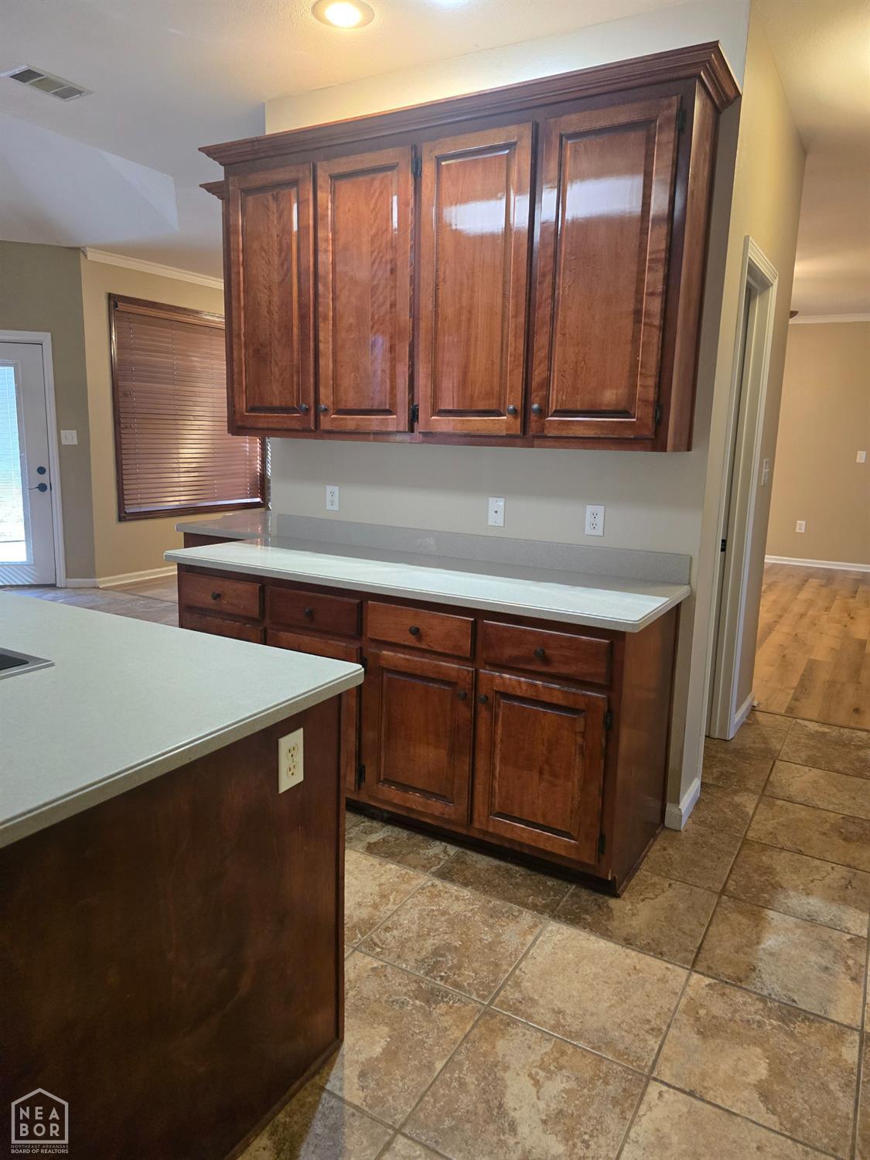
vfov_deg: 73.9
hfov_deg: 58.9
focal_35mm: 23
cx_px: 435
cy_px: 580
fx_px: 771
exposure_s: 1/120
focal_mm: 6.3
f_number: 1.7
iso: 800
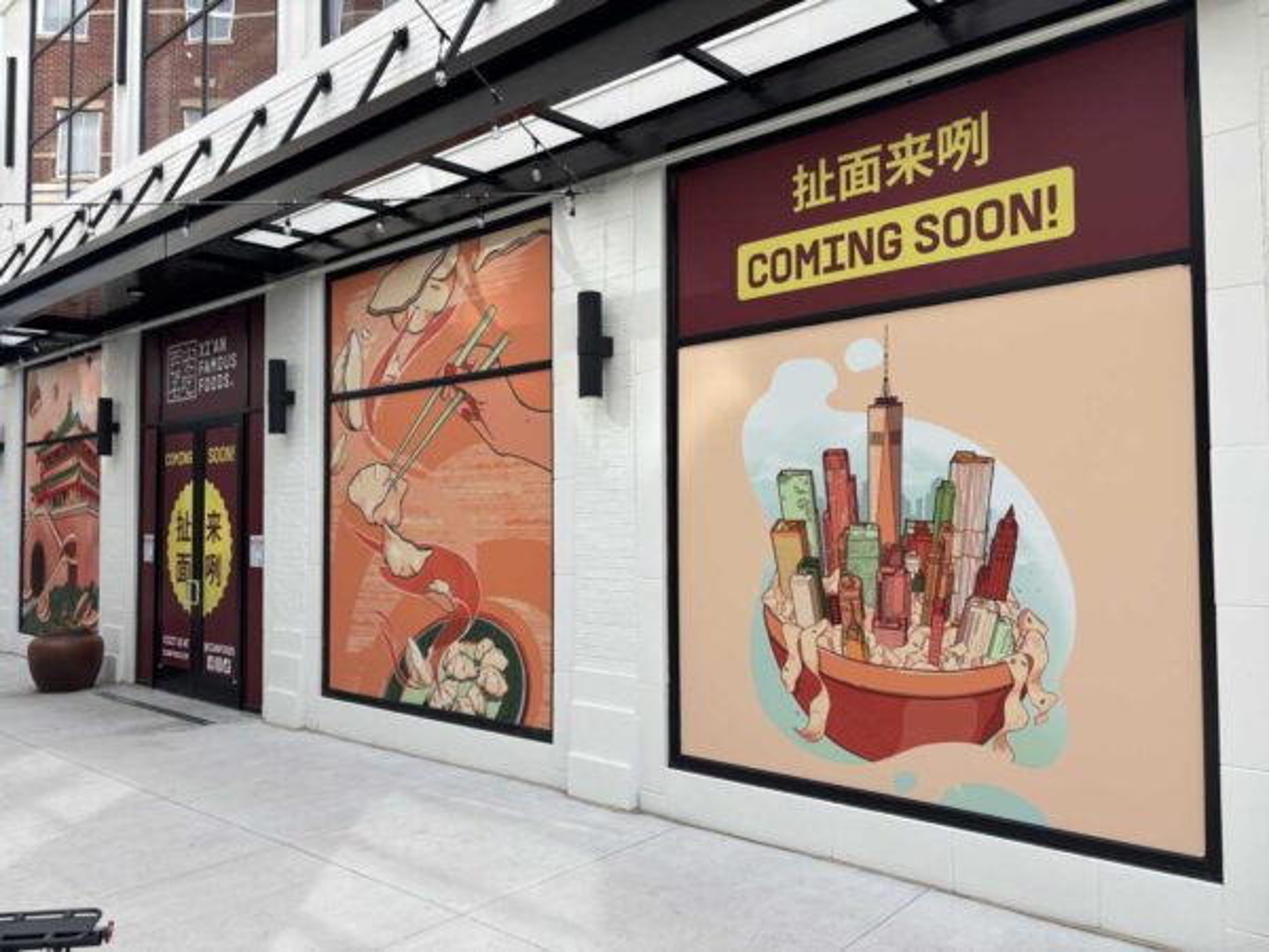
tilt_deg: +2.7
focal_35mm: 26
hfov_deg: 67.3
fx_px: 953
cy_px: 476
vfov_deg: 53.1
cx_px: 634
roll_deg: -0.1
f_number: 1.6
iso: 50
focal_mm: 5.96
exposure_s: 1/978
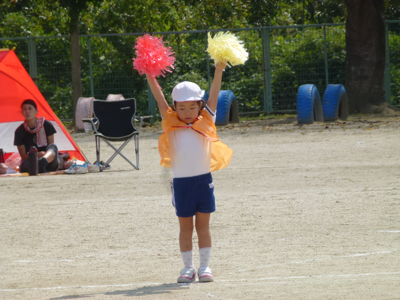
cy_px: 150
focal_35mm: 384
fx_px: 4437
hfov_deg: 5.2
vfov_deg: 3.9
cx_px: 200
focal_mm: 68.8
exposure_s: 1/500
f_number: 5.9
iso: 100
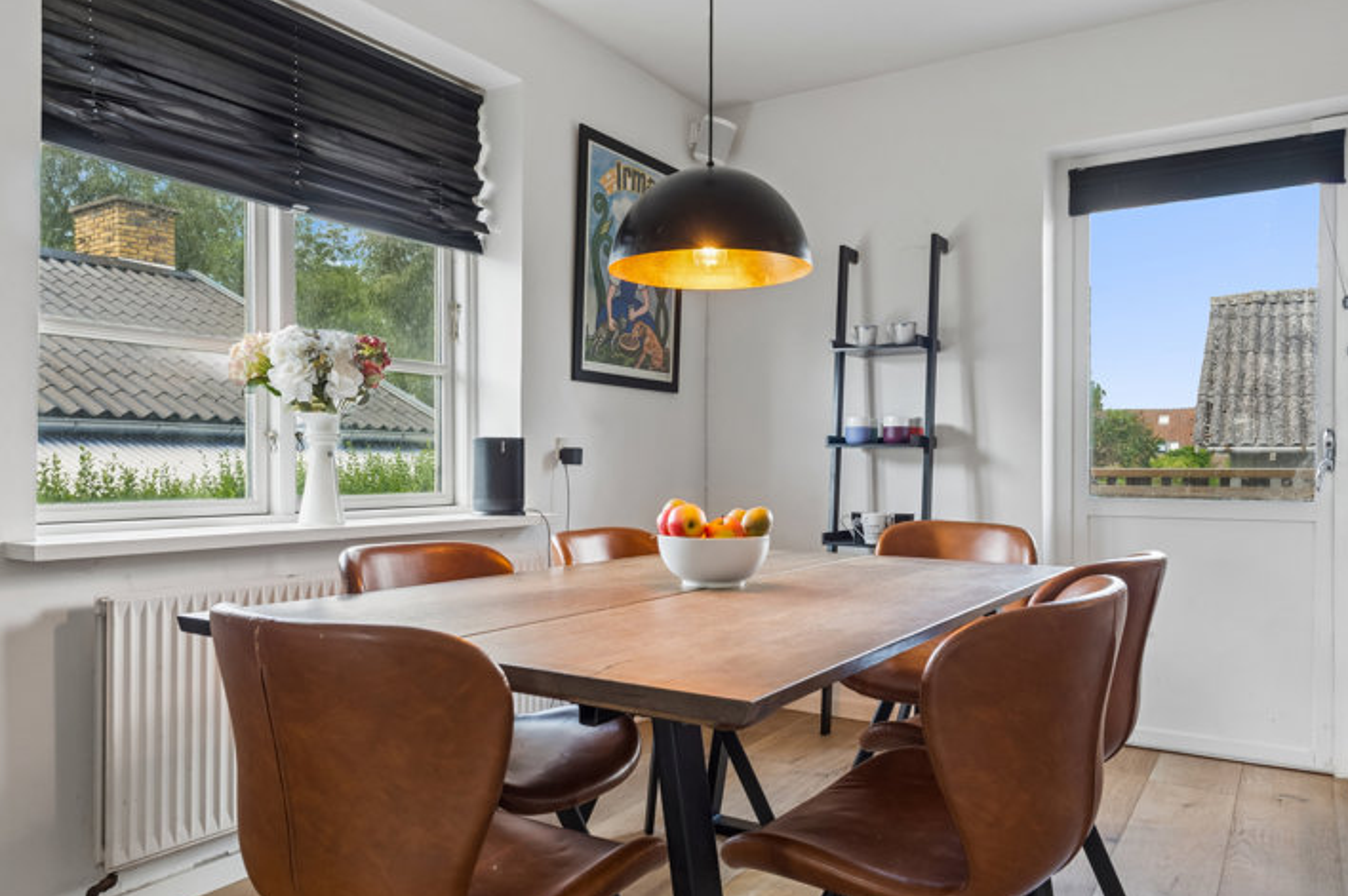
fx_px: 973
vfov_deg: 49.5
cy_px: 469
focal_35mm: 26
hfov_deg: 69.4
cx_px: 655
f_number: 11
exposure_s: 1/10
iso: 200
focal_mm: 23
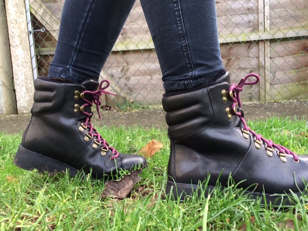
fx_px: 276
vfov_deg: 45.4
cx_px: 154
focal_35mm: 31
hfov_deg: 58.4
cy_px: 116
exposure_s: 1/60
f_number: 2.4
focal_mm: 2.15
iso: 50
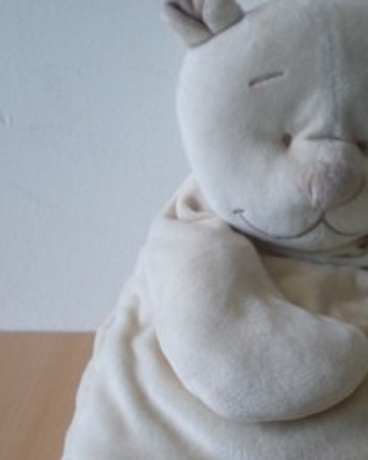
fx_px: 1035
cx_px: 335
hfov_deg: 19.8
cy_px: 319
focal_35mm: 76
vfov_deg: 24.9
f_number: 3.1
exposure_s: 1/59.8
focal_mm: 6.3
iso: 103
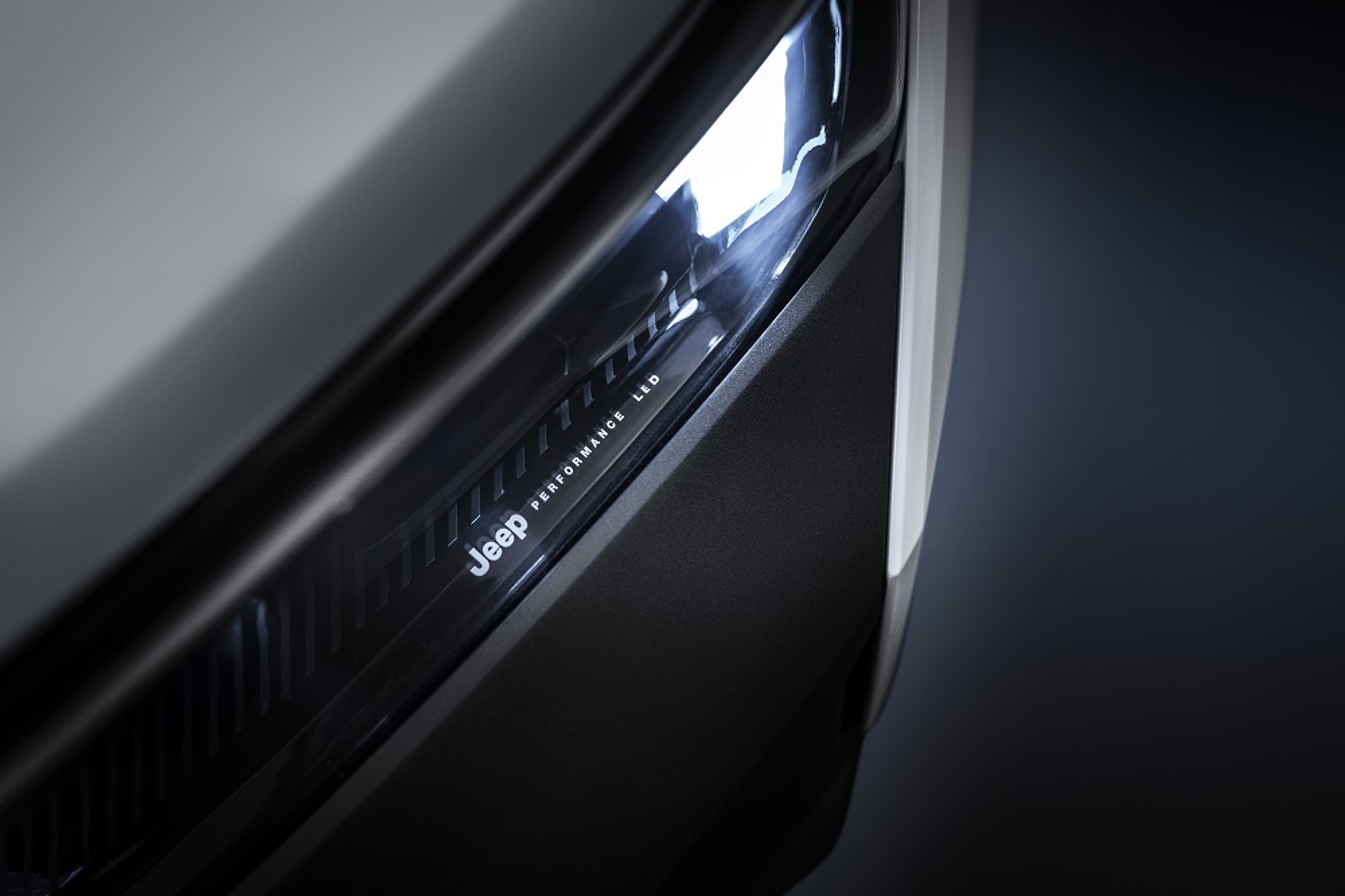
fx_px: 1307
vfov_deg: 37.8
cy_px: 448
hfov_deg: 54.5
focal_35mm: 35
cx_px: 672
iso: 640
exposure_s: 1/60
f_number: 3.2
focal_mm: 35
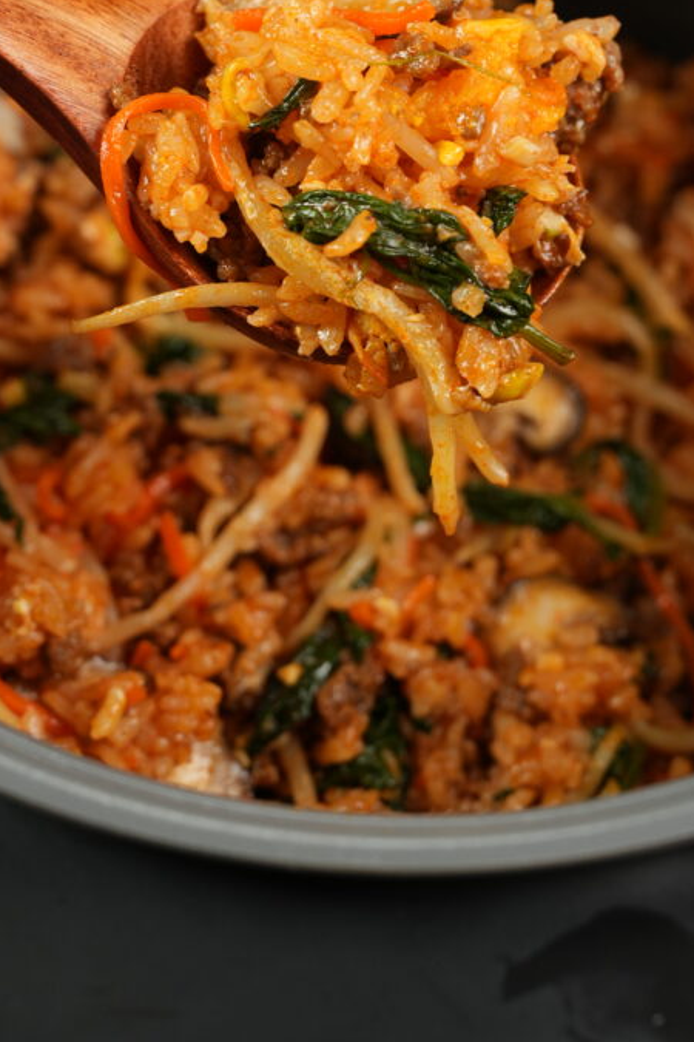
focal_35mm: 85
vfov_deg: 23.7
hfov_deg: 16.1
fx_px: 2458
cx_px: 366
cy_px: 266
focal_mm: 56
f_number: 6.3
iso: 500
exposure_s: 1/60
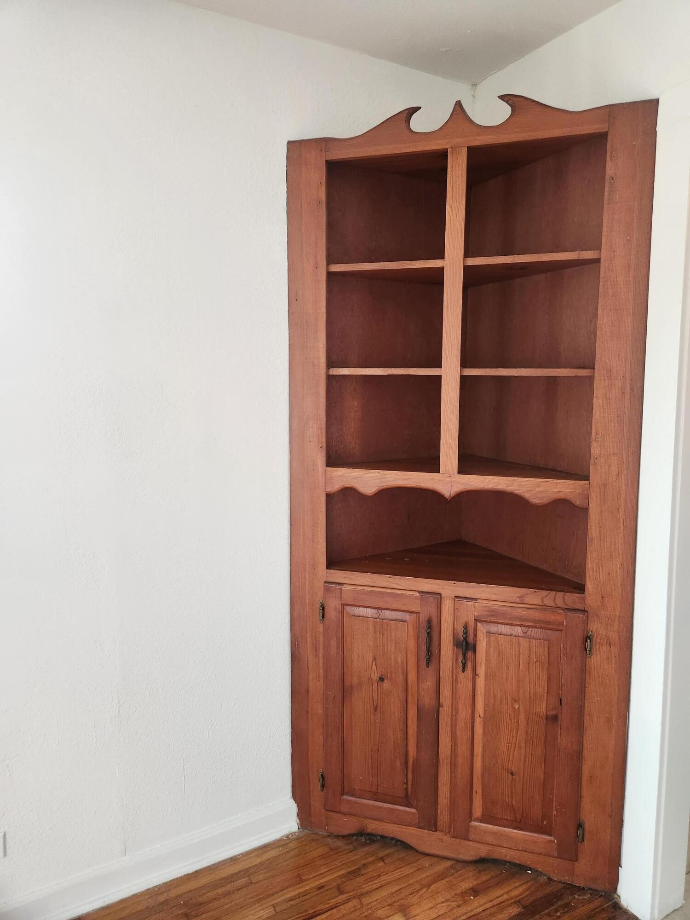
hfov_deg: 58.9
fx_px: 611
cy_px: 460
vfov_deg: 73.9
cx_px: 345
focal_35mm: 23
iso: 250
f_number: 1.8
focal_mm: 5.4
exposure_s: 1/120
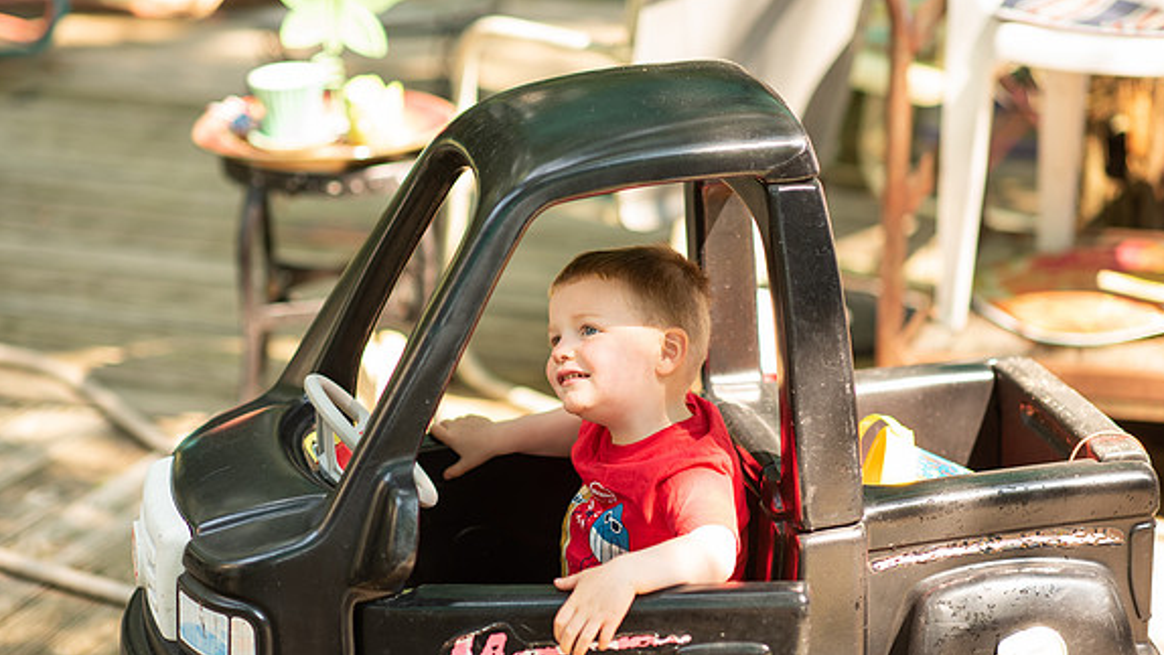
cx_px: 582
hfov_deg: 23.7
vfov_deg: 13.4
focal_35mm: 90
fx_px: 2778
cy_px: 370
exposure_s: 1/200
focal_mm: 85
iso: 100
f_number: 2
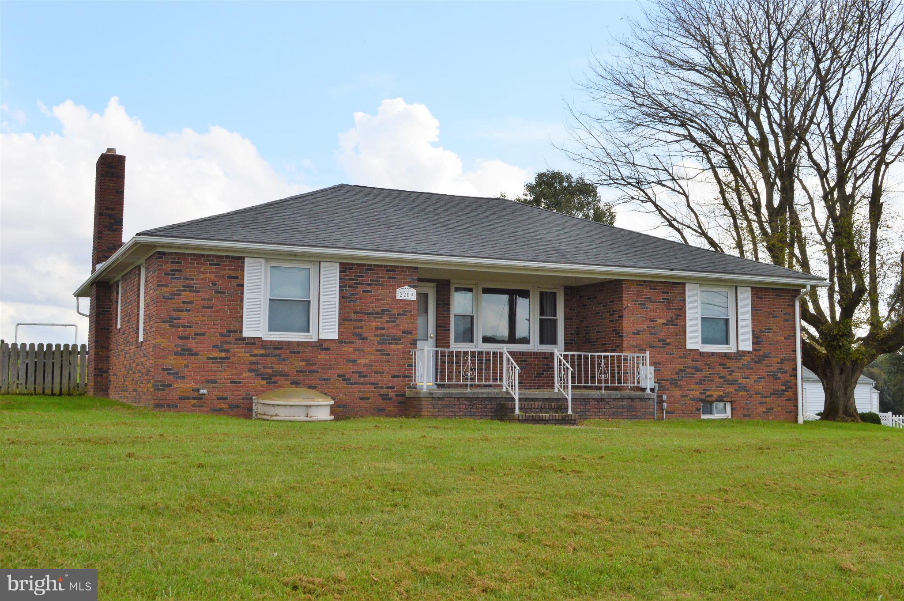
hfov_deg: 46.4
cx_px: 452
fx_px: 1054
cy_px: 300
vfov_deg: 31.8
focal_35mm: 42
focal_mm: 28
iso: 400
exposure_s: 1/500
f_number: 11
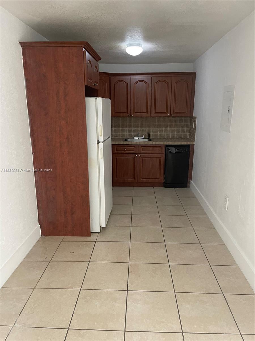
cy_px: 170
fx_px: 255
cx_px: 128
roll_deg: -0.8
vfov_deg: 67.3
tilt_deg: -14.5
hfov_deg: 53.1
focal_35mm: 26
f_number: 1.6
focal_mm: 4.2
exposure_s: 1/60
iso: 200
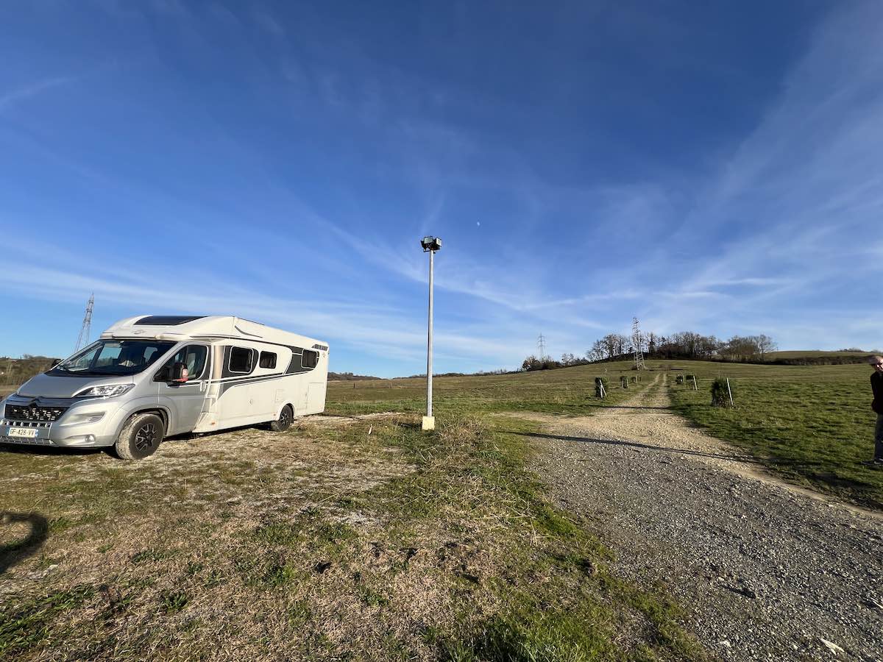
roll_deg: -0.2
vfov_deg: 89.9
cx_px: 442
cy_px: 331
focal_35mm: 13
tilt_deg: +9.7
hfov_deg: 106.2
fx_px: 332
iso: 32
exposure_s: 1/1908
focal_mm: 1.57
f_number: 1.8
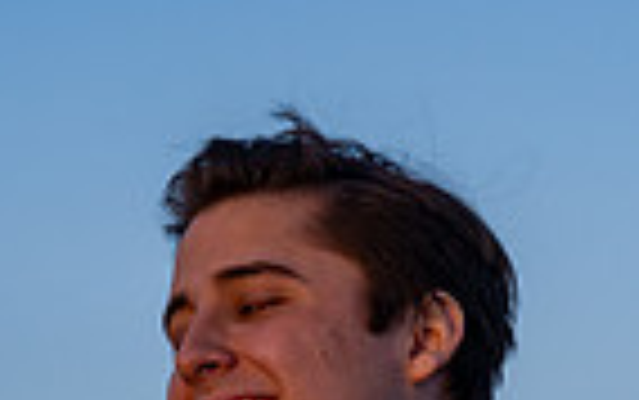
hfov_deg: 6.1
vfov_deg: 3.8
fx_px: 5978
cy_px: 647
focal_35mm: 343
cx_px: -77
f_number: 8
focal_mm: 75
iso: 200
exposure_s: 1/125
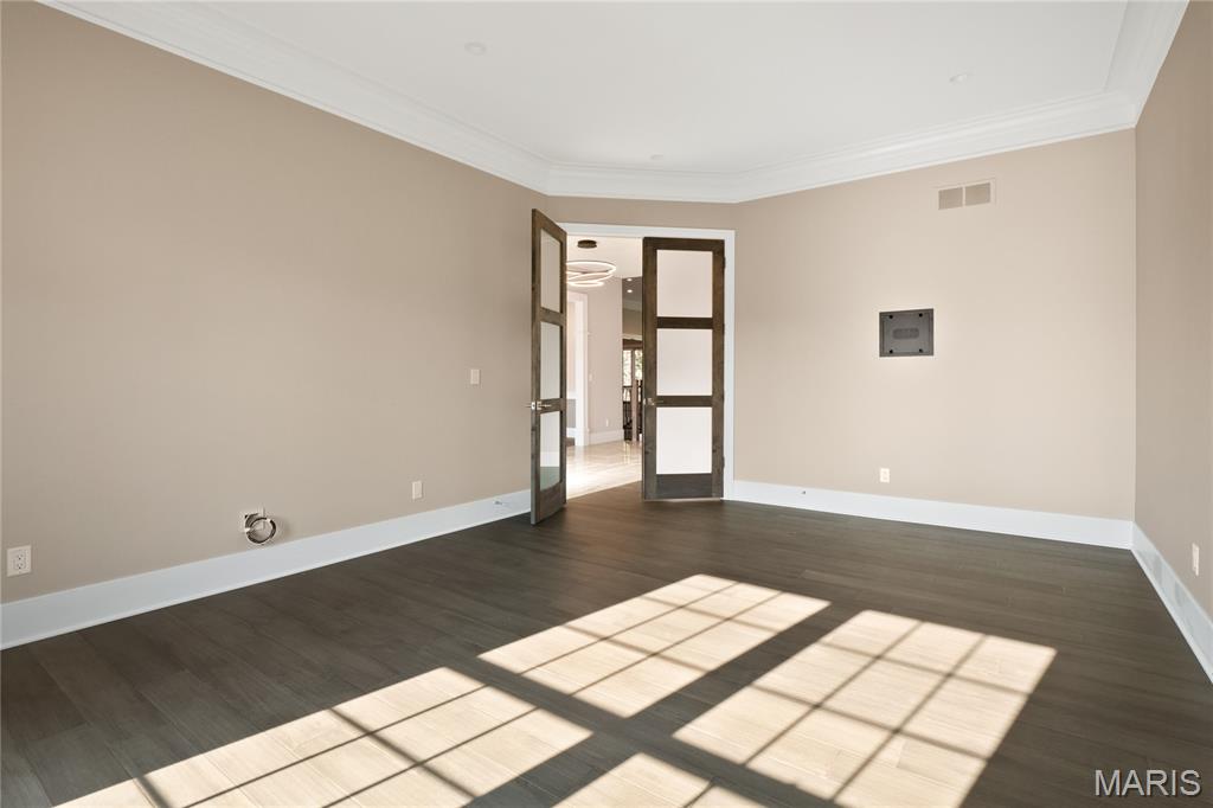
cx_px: 606
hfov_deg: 96.8
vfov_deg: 73.7
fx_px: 539
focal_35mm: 16
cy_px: 404
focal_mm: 8
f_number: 8
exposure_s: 1/13
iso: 400
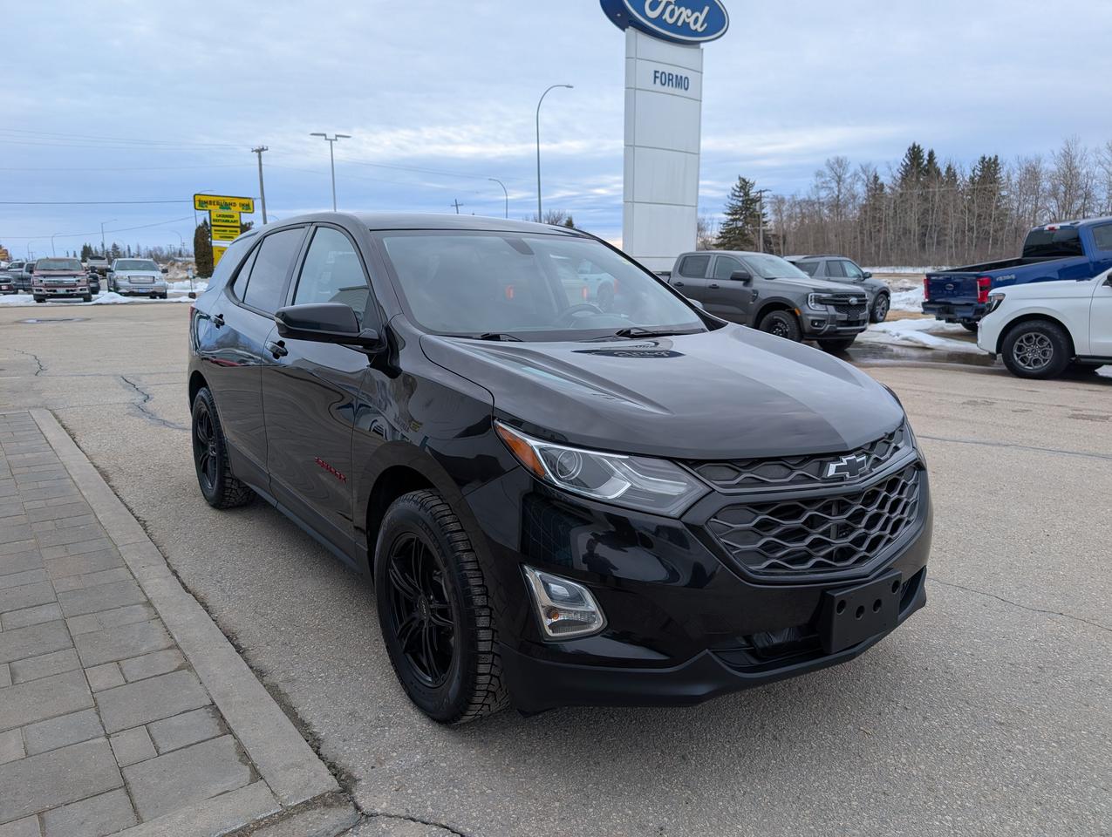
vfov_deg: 56.9
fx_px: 772
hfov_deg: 71.5
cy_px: 418
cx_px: 556
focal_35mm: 24
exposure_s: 1/854
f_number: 1.68
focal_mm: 6.9
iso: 22
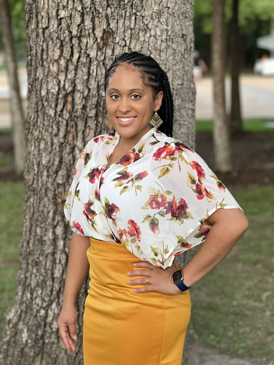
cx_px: 137
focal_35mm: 77
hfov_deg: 19.1
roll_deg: +1.5
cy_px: 182
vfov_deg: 25.3
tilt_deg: -8.3
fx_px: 813
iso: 250
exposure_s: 1/87
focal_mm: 9
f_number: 2.8
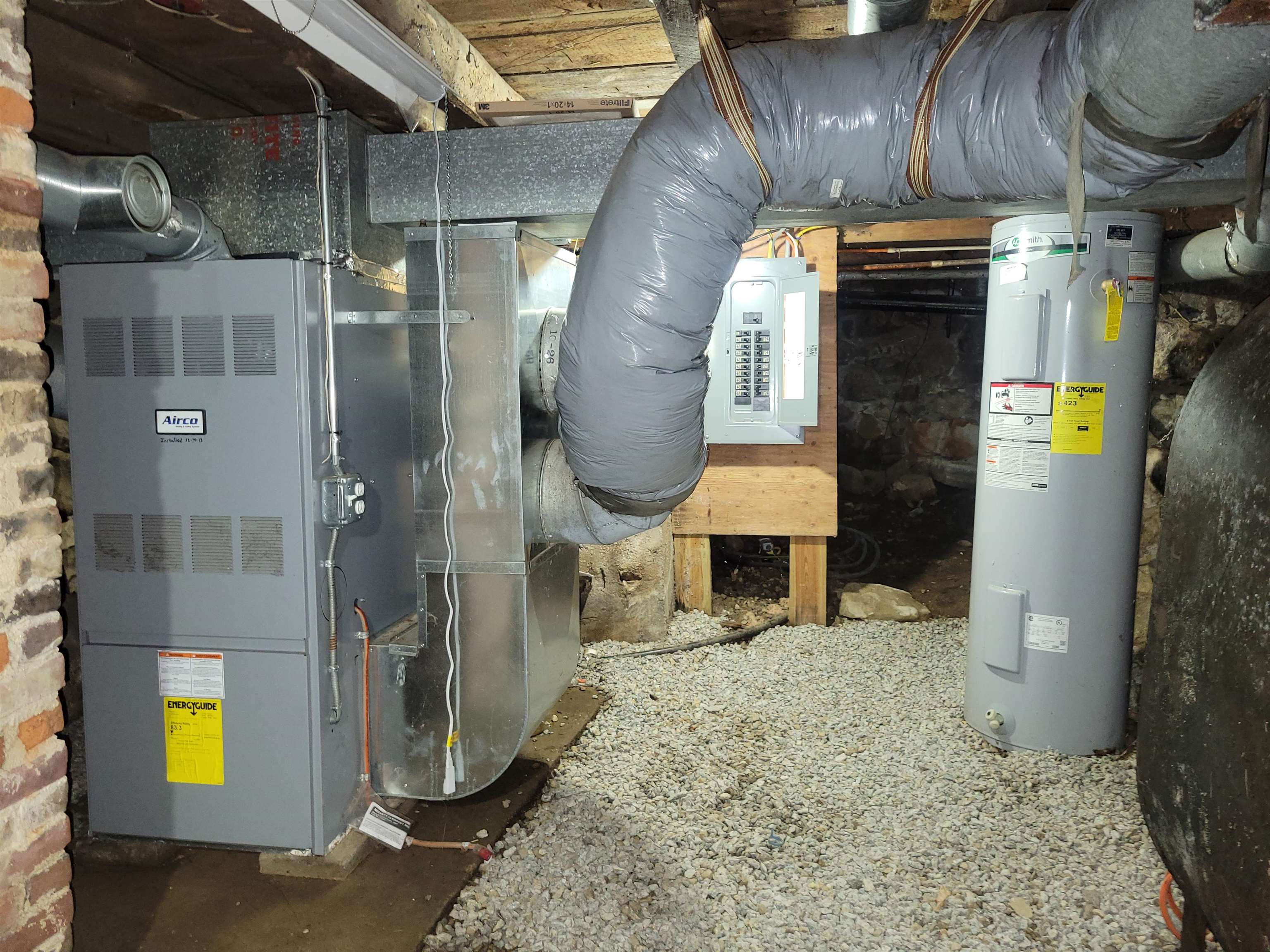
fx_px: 954
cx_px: 635
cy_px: 476
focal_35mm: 26
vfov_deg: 53.1
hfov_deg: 67.3
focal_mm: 5.4
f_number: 1.8
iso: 200
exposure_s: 1/9.99
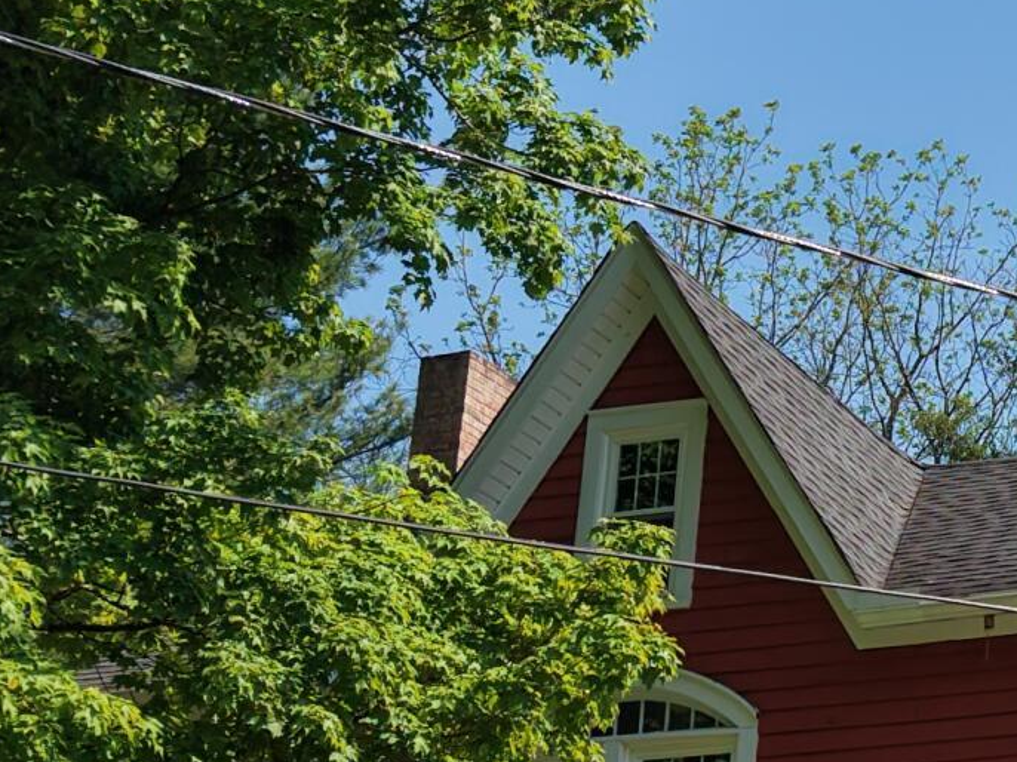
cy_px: 679
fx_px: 3084
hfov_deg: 16.9
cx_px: 1548
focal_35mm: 105
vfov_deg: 14.0
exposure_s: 1/800
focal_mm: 8.67
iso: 300
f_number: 1.8
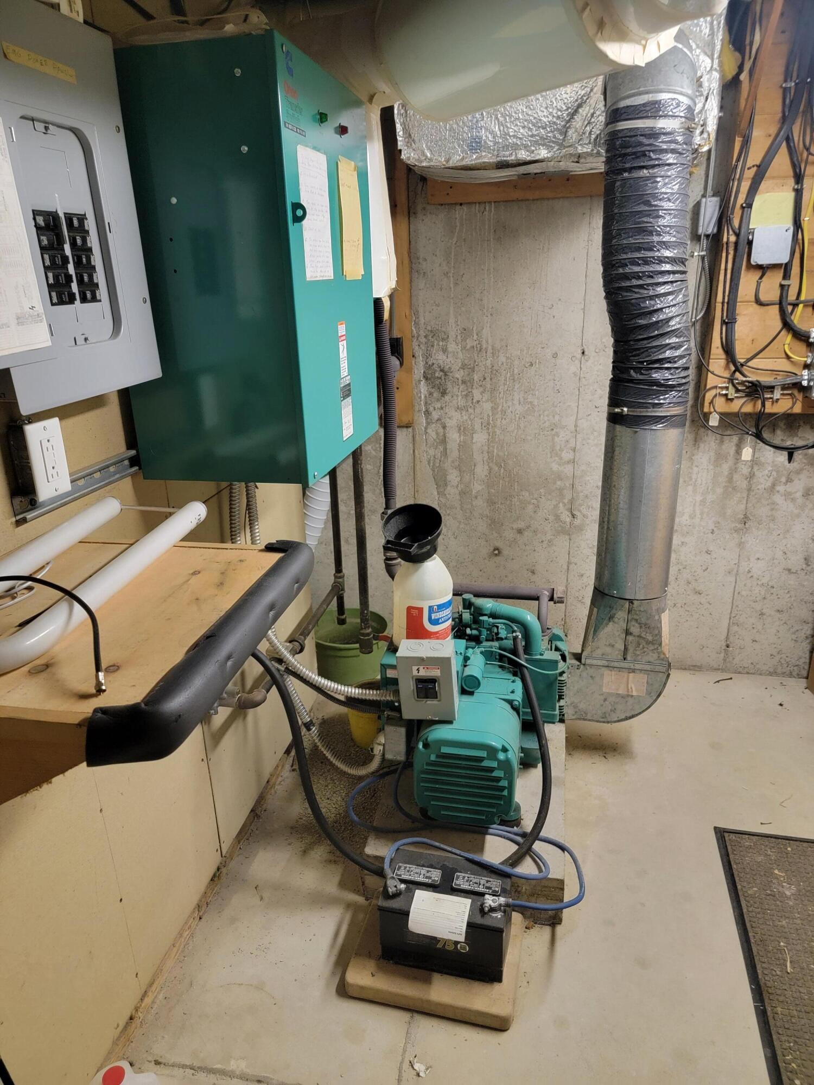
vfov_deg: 71.6
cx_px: 407
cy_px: 542
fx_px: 752
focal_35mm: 24
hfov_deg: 56.8
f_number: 1.8
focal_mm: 6.7
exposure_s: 1/40
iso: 640
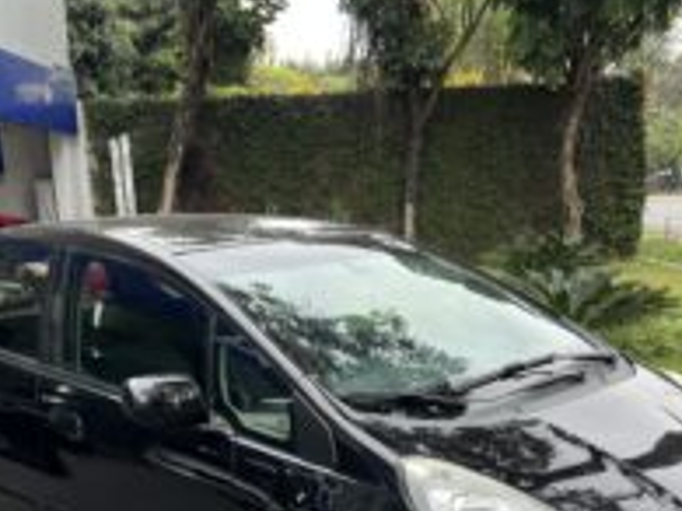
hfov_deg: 39.6
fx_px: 945
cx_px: 287
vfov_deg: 29.4
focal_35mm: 48
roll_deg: +4.0
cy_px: 427
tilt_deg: -14.1
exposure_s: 1/170
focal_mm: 5.7
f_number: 1.5
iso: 40
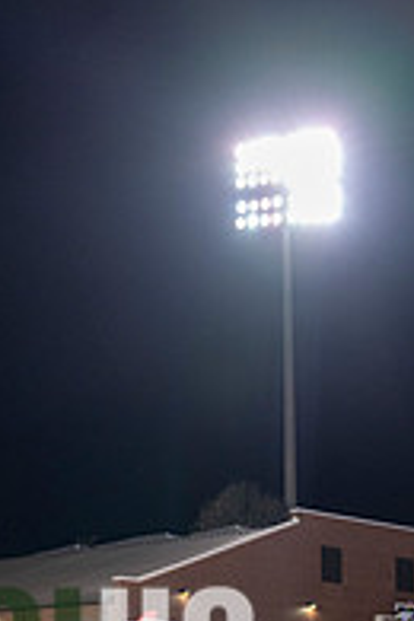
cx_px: 111
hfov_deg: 14.1
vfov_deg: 20.1
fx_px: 1673
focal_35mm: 97
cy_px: 675
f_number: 3.2
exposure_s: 1/500
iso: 1250
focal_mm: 42
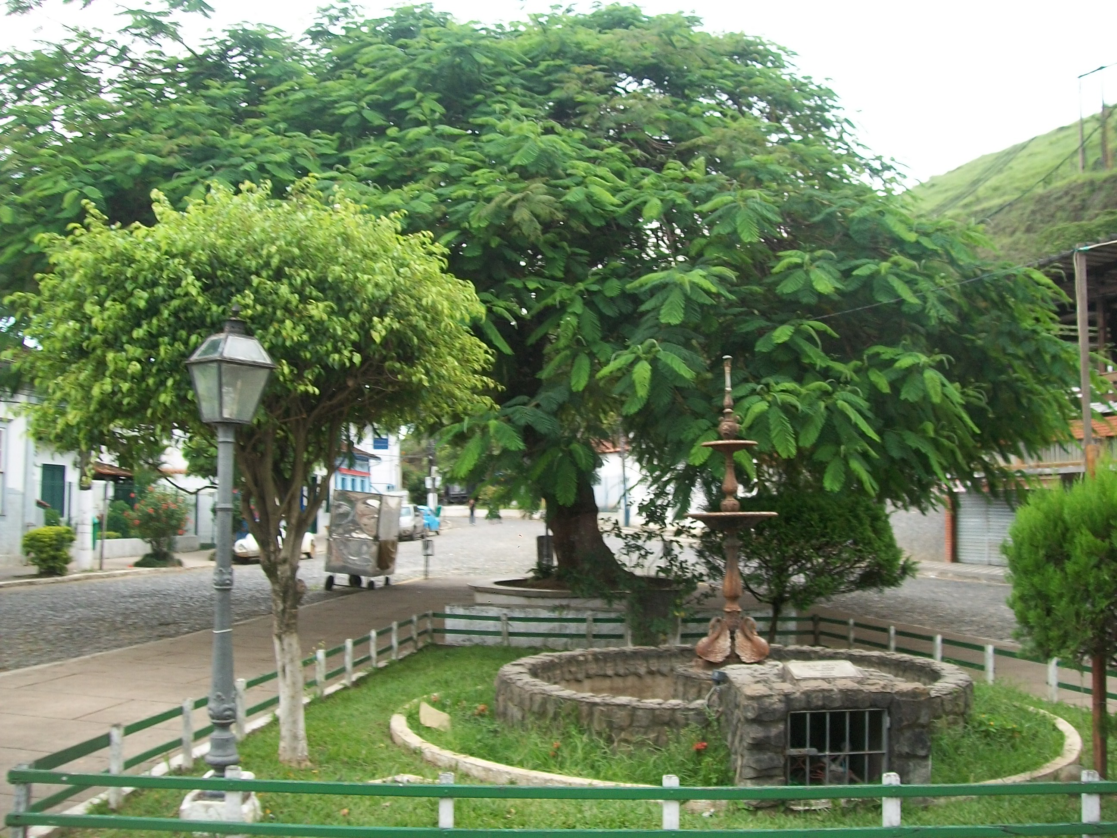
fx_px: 1162
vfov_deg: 39.7
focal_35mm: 36
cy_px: 419
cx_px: 558
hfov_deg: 51.4
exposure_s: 1/60
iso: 80
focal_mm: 6
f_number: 2.7
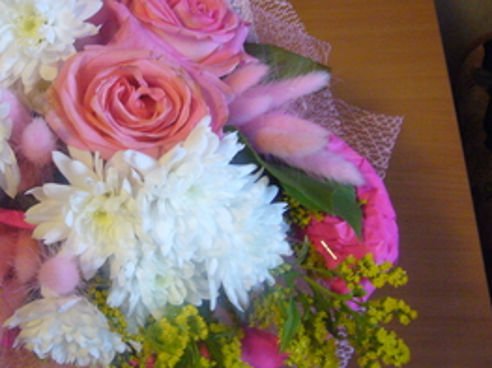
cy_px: 166
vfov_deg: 30.2
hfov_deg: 38.8
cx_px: 131
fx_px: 682
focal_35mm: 48
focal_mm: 4.6
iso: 200
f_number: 2.8
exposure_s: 1/15
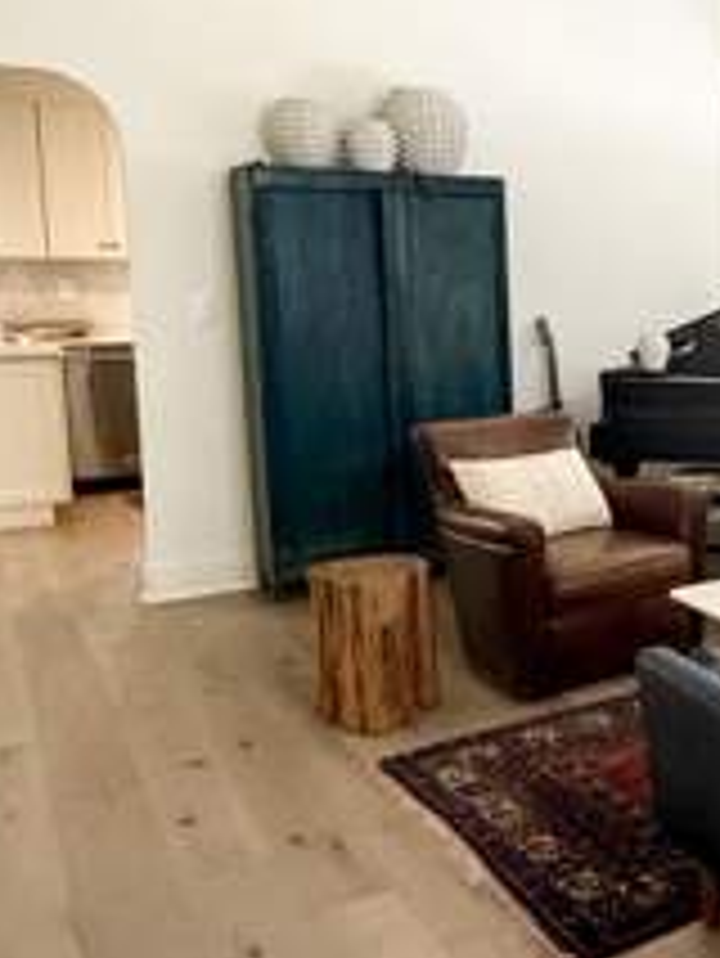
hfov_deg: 29.2
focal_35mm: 42
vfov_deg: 44.7
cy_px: 418
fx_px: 1164
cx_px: 886
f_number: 2.2
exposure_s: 1/60
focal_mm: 2.22
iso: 250
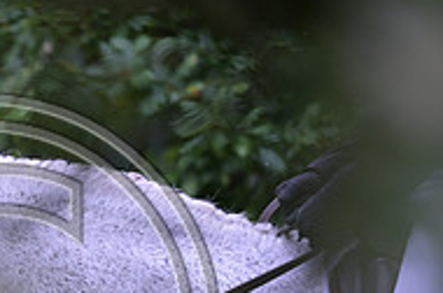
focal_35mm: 612
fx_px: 7518
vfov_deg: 2.2
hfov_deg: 3.4
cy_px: 299
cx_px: -47
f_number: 3.2
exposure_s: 1/1250
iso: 450
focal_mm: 200
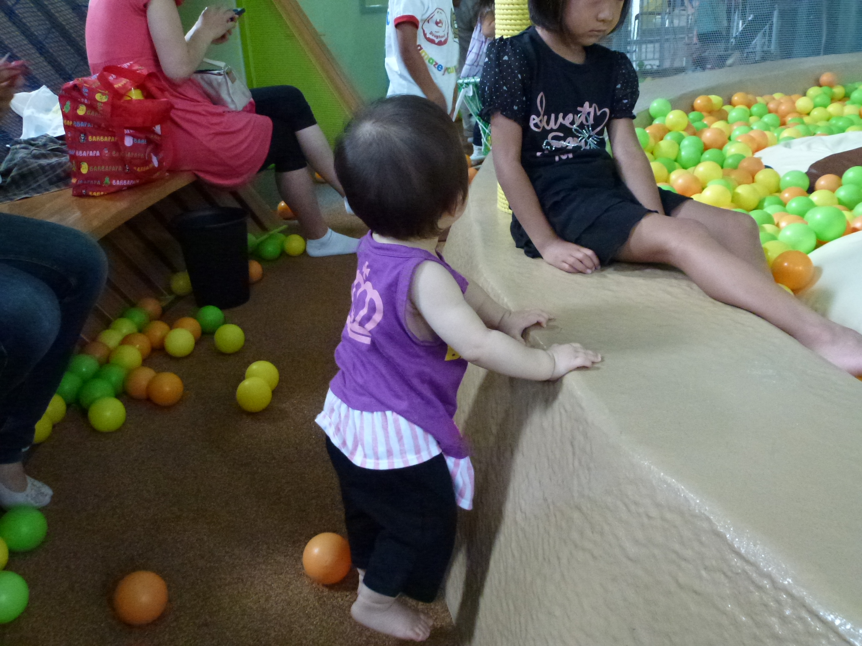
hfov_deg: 60.0
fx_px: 747
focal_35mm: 30
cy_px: 323
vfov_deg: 46.8
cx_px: 431
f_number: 3.5
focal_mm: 5.4
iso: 800
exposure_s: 1/50
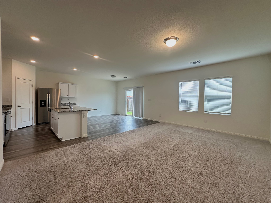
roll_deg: -0.8
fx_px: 110
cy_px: 102
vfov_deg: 85.7
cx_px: 136
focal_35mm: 14
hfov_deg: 102.1
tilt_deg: -0.2
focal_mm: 2.22
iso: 160
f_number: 2.2
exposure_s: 1/120
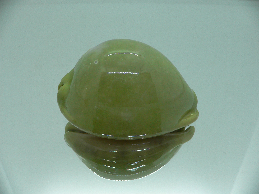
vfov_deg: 40.7
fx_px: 262
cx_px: 130
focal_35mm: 35
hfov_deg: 52.6
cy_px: 97
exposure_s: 1/60
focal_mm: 4.6
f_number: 2.8
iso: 100
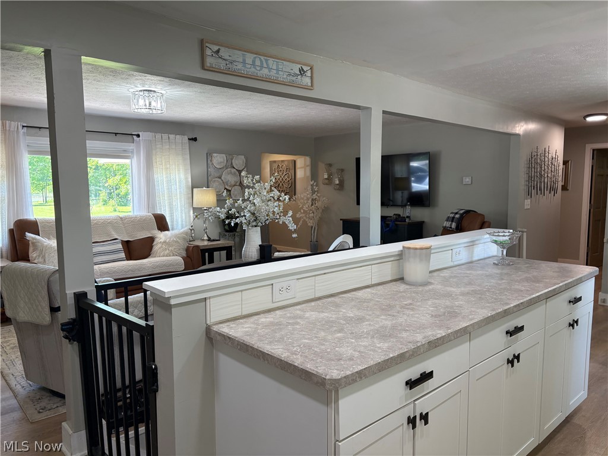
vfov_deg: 53.1
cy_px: 228
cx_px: 304
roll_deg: +0.8
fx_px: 457
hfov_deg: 67.3
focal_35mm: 26
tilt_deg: -6.2
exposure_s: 1/143
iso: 100
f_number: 1.6
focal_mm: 5.96
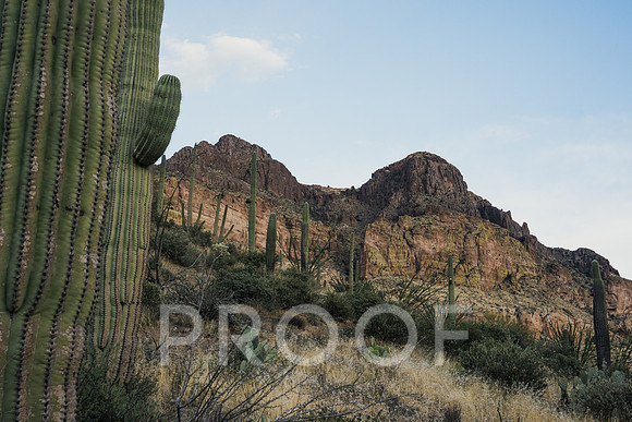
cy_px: 211
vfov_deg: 24.6
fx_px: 966
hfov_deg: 36.2
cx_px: 316
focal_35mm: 55
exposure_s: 1/200
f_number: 16
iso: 1000
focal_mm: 55
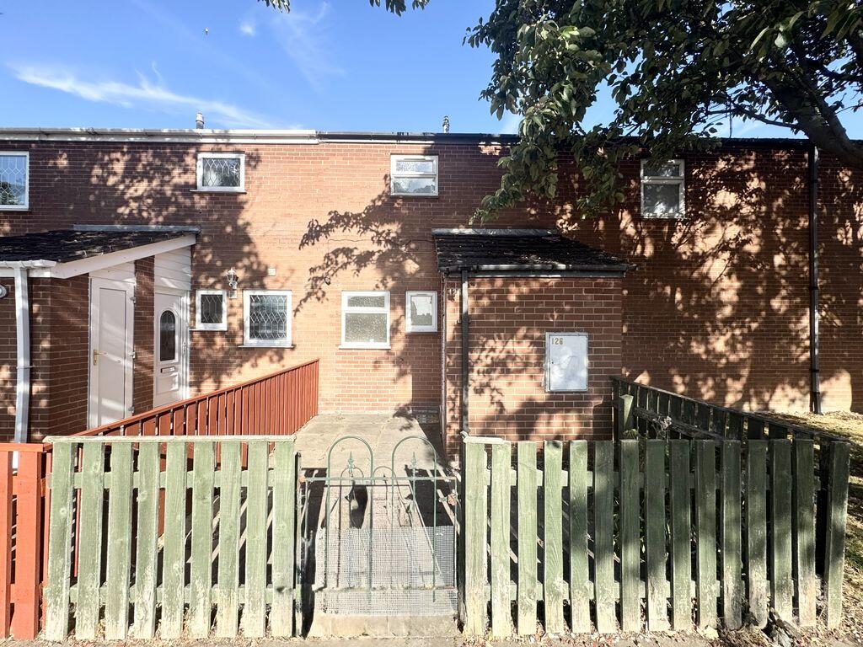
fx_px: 349
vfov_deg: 85.7
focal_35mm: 14
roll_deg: -0.2
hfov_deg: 102.1
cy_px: 324
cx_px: 432
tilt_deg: +0.6
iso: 40
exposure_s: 1/831
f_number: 2.2
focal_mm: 2.22
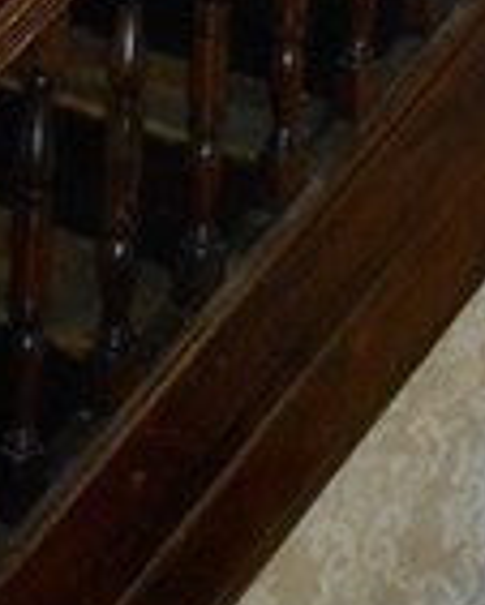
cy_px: -506
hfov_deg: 11.1
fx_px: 2473
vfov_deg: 12.6
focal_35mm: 138
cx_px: 524
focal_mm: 4.7
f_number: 3.4
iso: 400
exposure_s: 1/25
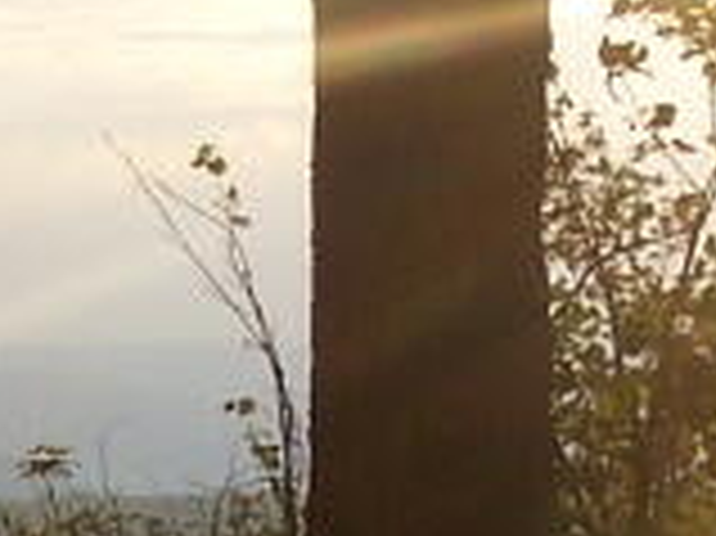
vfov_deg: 5.7
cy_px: 698
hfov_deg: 7.7
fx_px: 5332
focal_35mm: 258
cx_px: 333
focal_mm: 6.7
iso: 100
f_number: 2.8
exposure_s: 1/640
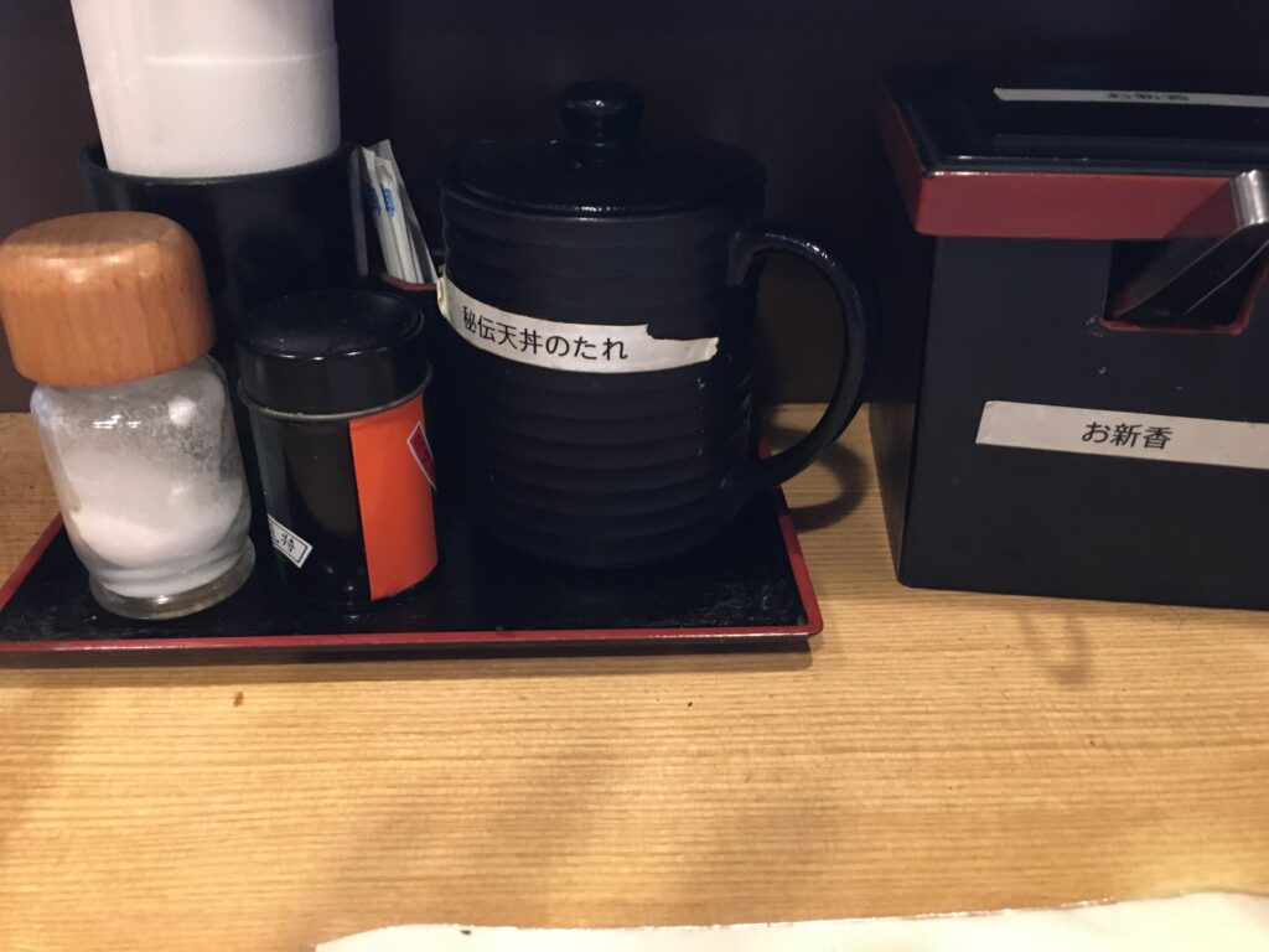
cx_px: 634
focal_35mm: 29
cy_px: 476
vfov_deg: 48.2
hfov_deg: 61.7
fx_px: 1063
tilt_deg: -29.0
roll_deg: -0.8
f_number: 2.2
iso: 500
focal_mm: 4.15
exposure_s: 1/15
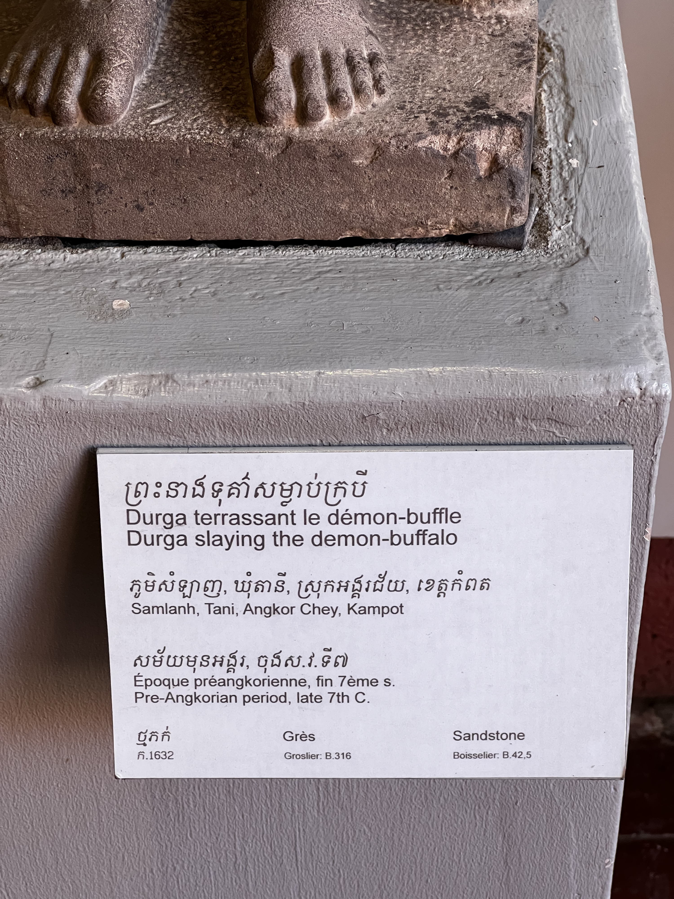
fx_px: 1999
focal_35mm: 77
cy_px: 450
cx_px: 337
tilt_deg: -43.4
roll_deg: +1.7
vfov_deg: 25.3
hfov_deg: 19.1
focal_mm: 9
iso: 200
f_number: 2.8
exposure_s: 1/99
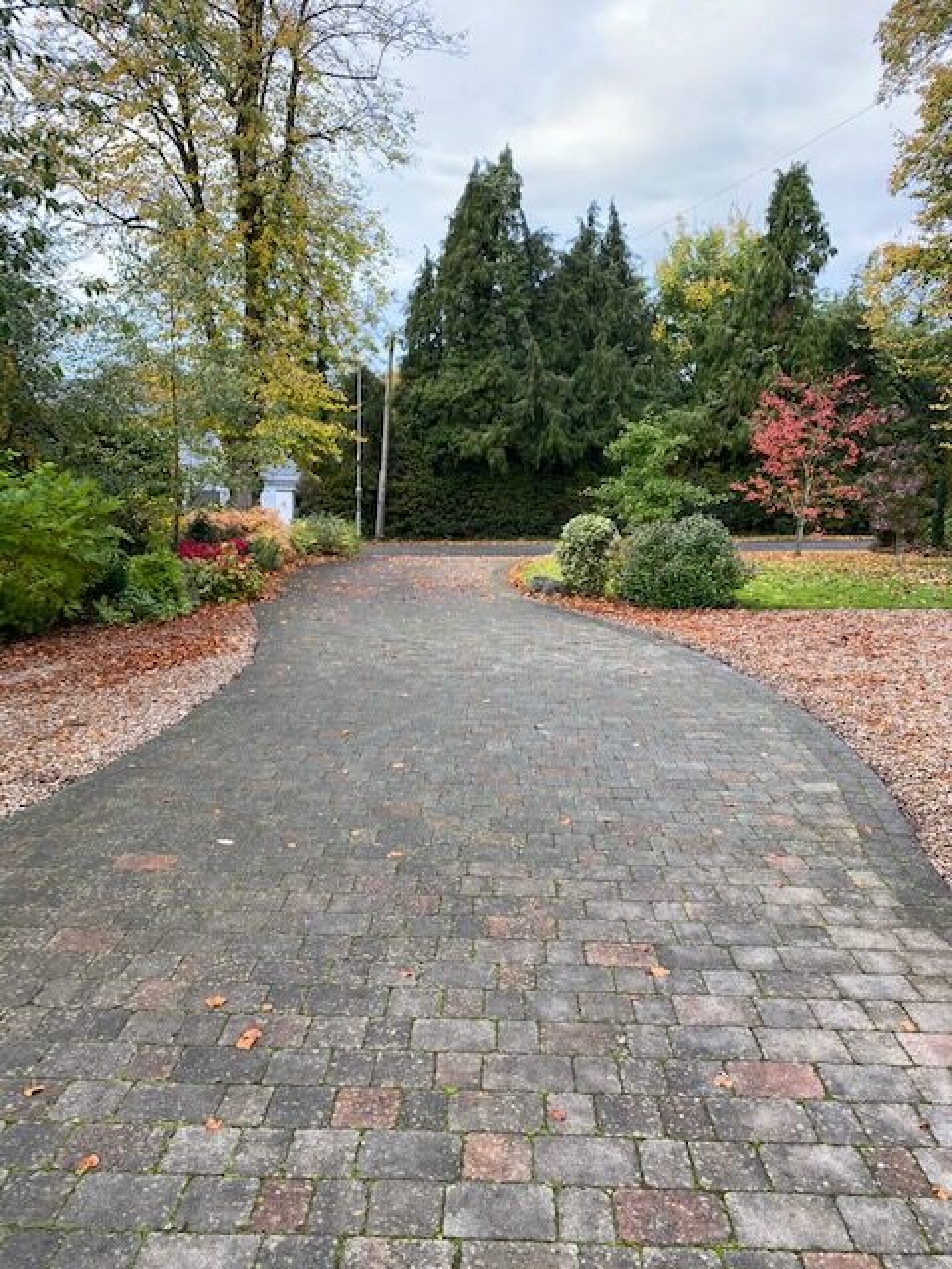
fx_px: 953
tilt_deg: -8.8
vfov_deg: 67.3
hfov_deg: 53.1
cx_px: 476
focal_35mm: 26
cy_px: 634
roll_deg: -0.4
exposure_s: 1/139
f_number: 1.8
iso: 32
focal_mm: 4.25
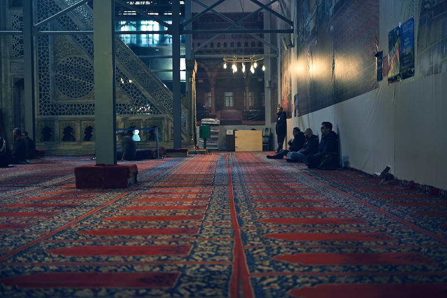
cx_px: 224
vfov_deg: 33.4
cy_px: 149
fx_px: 497
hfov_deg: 48.5
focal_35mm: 40
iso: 100
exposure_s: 1/10
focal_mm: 40
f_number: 2
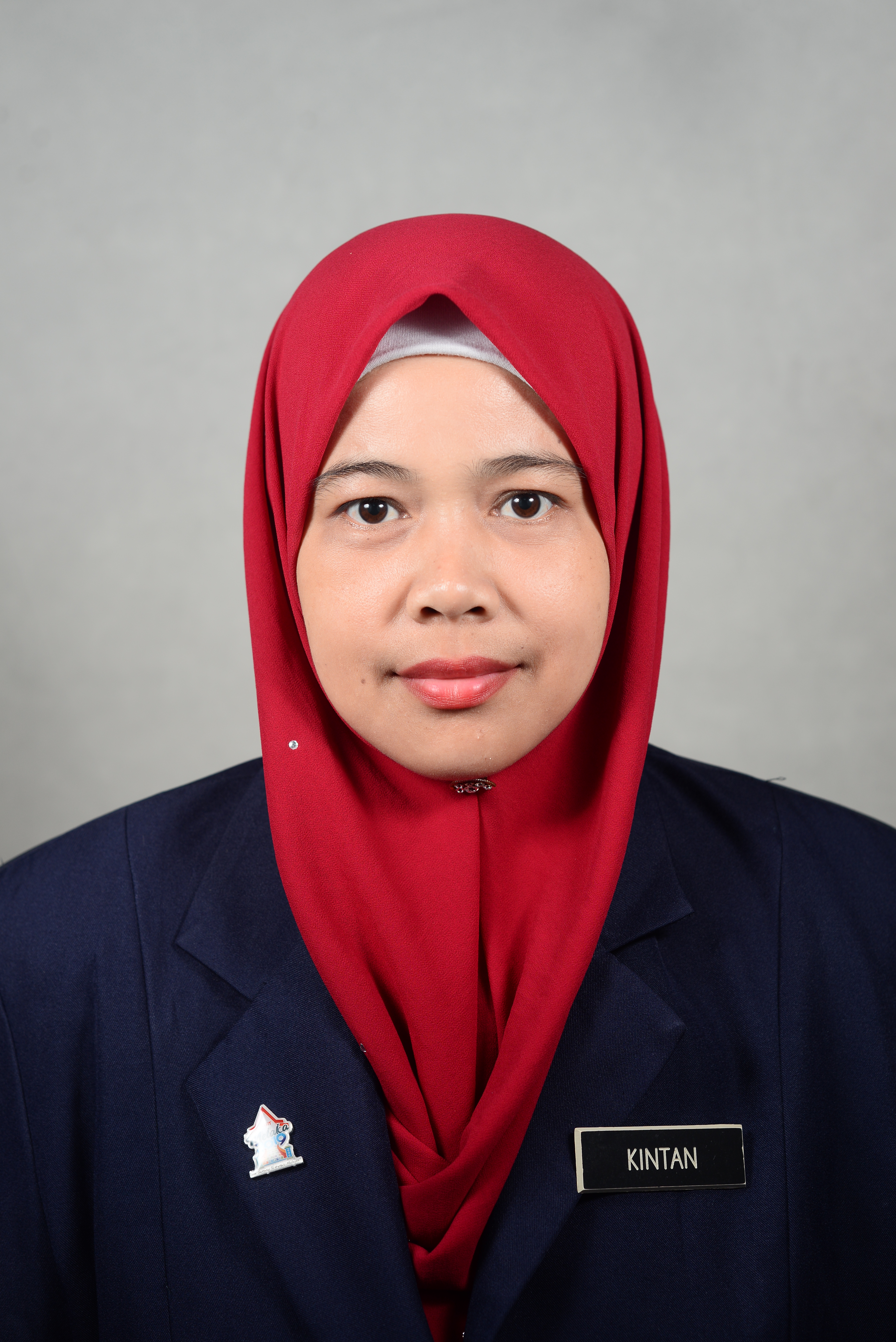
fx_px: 1865
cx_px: 448
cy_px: 671
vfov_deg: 39.6
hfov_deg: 27.0
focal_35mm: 50
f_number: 5.6
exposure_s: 1/200
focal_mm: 50
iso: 250
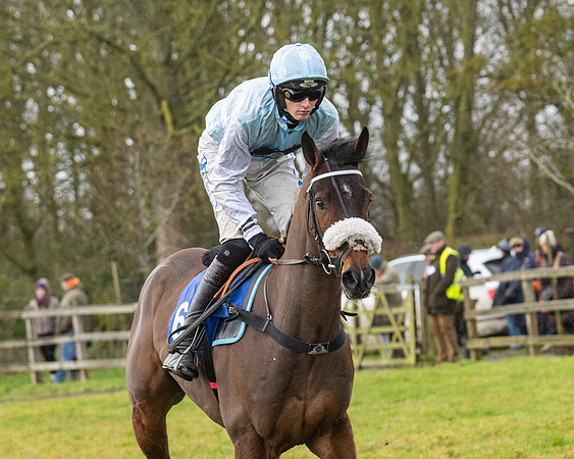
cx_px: 299
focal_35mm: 287
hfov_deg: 6.7
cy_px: 212
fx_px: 4878
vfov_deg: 5.4
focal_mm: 140
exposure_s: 1/500
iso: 800
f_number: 5
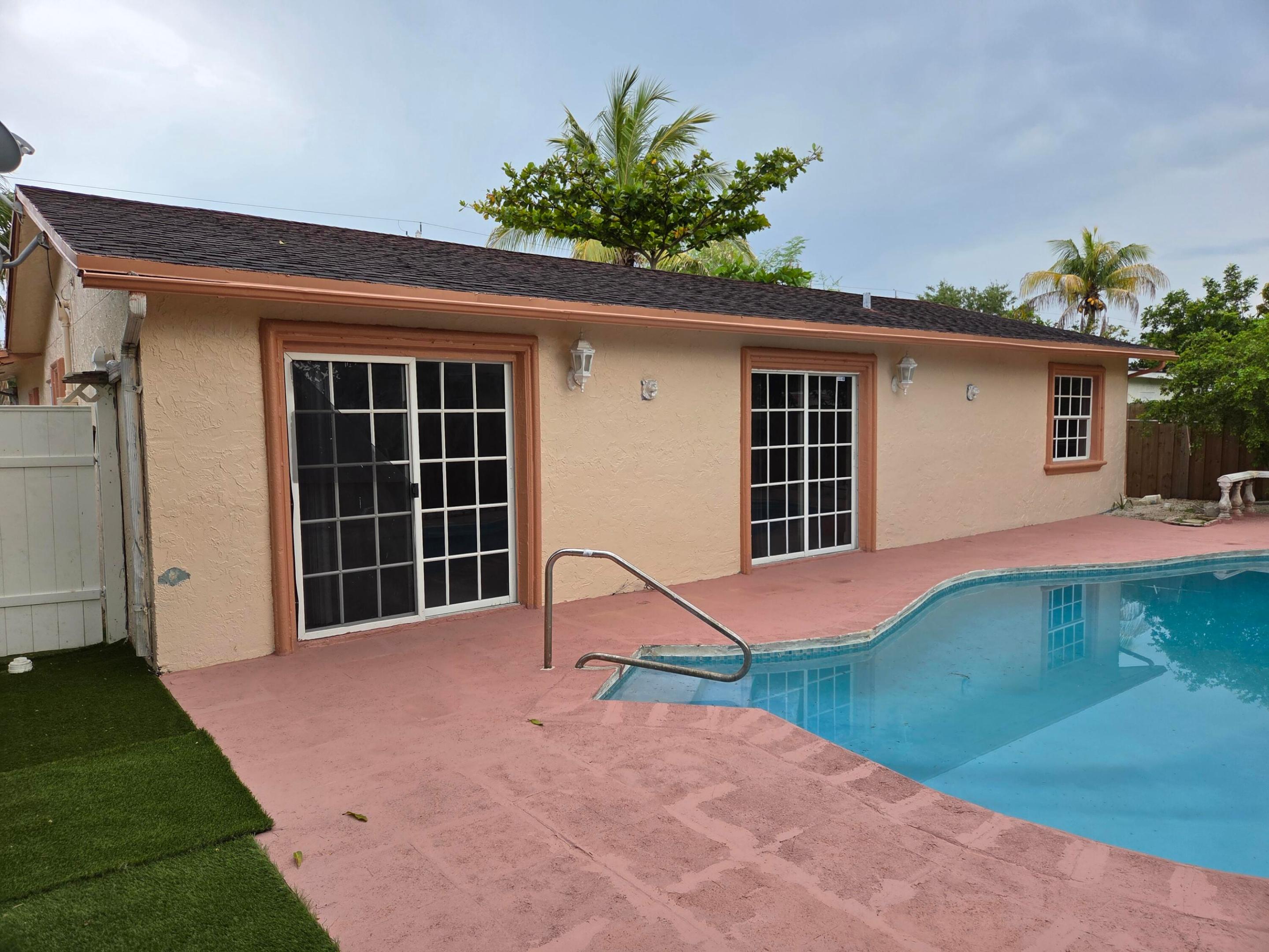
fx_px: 843
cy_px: 476
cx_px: 634
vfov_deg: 58.9
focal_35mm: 23
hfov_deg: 73.9
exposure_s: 1/681
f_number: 1.8
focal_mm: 5.4
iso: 80
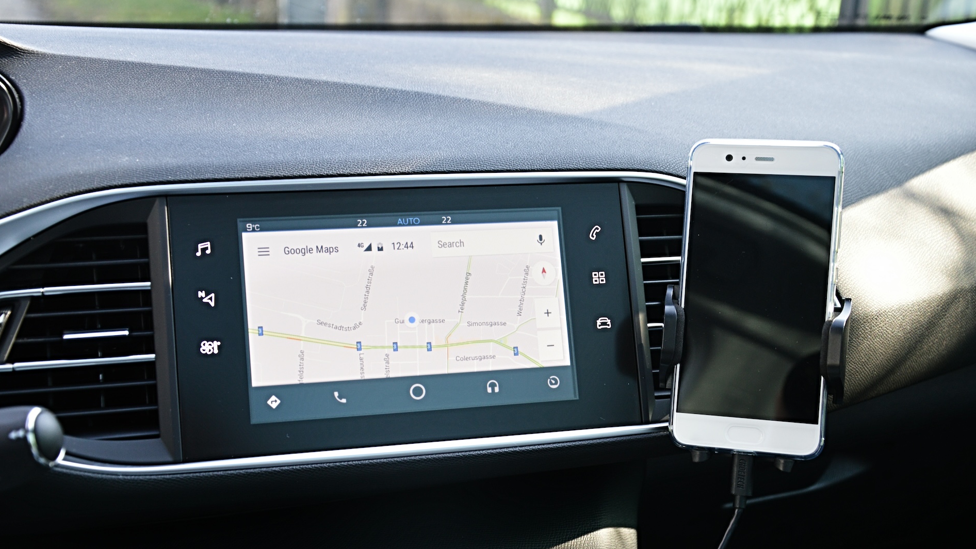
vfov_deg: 23.5
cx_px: 484
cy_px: 319
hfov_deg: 40.6
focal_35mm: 51
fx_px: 1320
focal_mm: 32
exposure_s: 1/100
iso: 400
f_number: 5
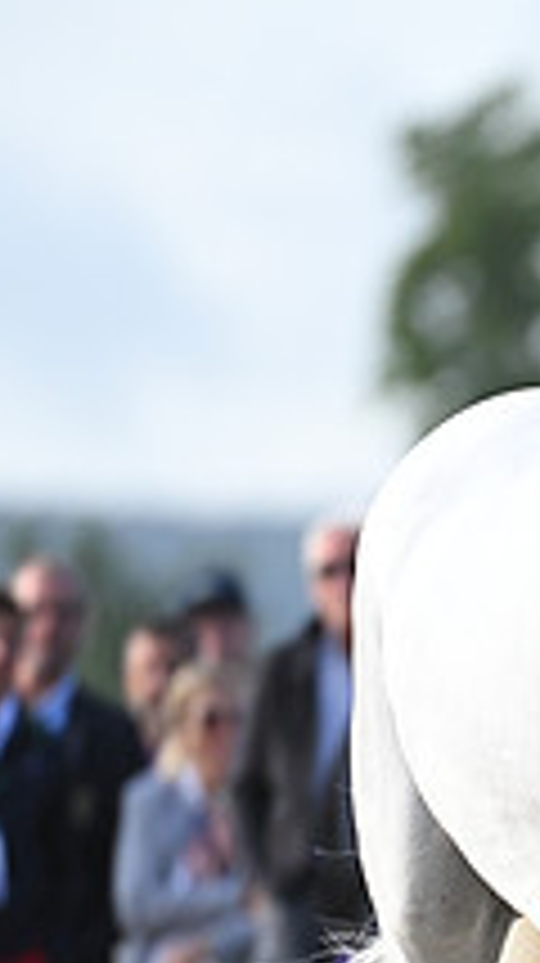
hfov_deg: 1.1
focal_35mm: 1080
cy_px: 826
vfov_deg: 2.0
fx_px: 27557
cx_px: 1062
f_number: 5
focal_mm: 380
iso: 900
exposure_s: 1/1600
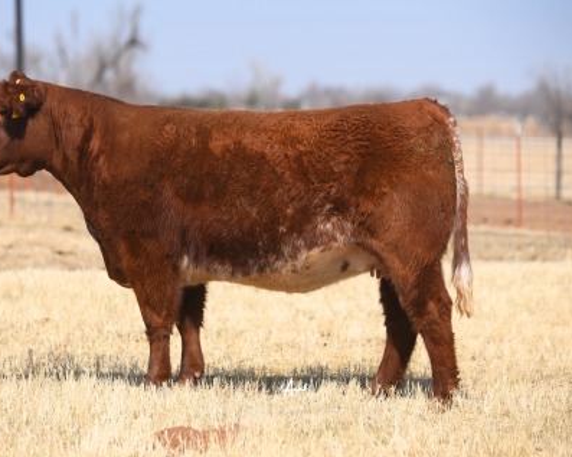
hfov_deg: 12.1
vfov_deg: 9.7
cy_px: 229
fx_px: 2690
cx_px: 232
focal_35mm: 159
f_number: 3.5
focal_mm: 140
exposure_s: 1/1250
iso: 100
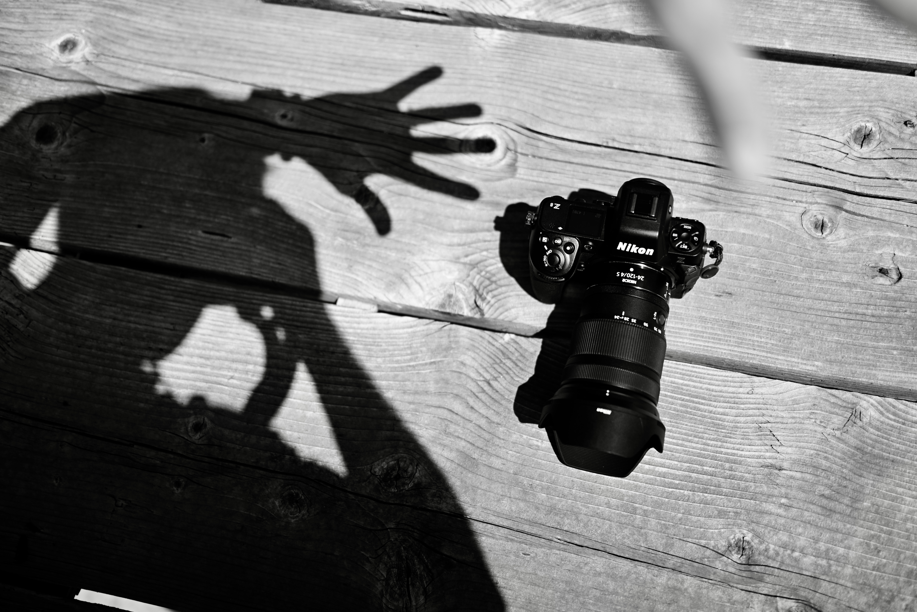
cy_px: 306
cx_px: 458
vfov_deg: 33.4
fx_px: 1019
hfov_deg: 48.5
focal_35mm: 40
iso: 100
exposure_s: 1/8000
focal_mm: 40
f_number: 2
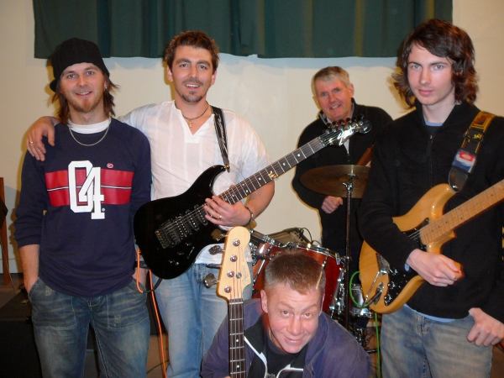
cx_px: 252
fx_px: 510
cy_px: 189
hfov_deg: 52.6
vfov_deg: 40.7
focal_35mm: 35
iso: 125
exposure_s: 1/8
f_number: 2.8
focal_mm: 5.2
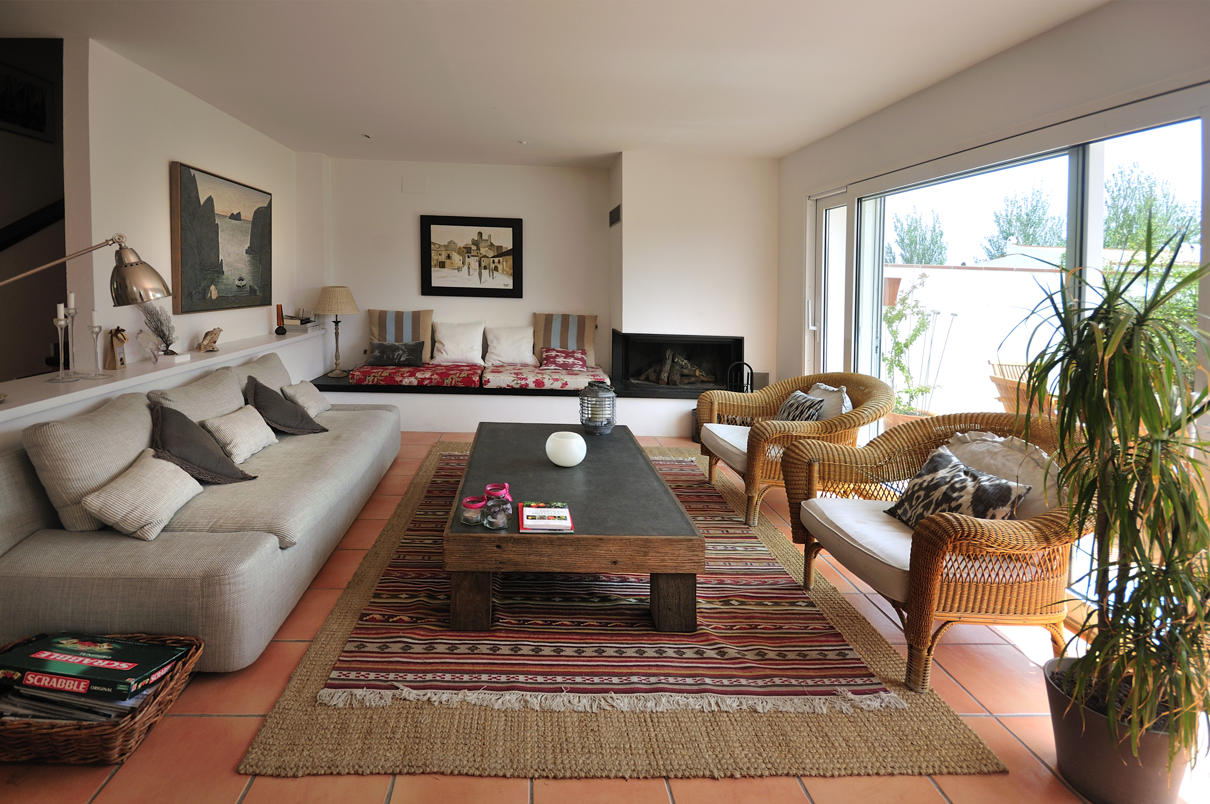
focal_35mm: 15
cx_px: 605
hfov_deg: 100.5
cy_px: 402
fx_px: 504
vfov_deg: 77.2
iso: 200
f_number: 5.6
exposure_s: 1/125
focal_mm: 10
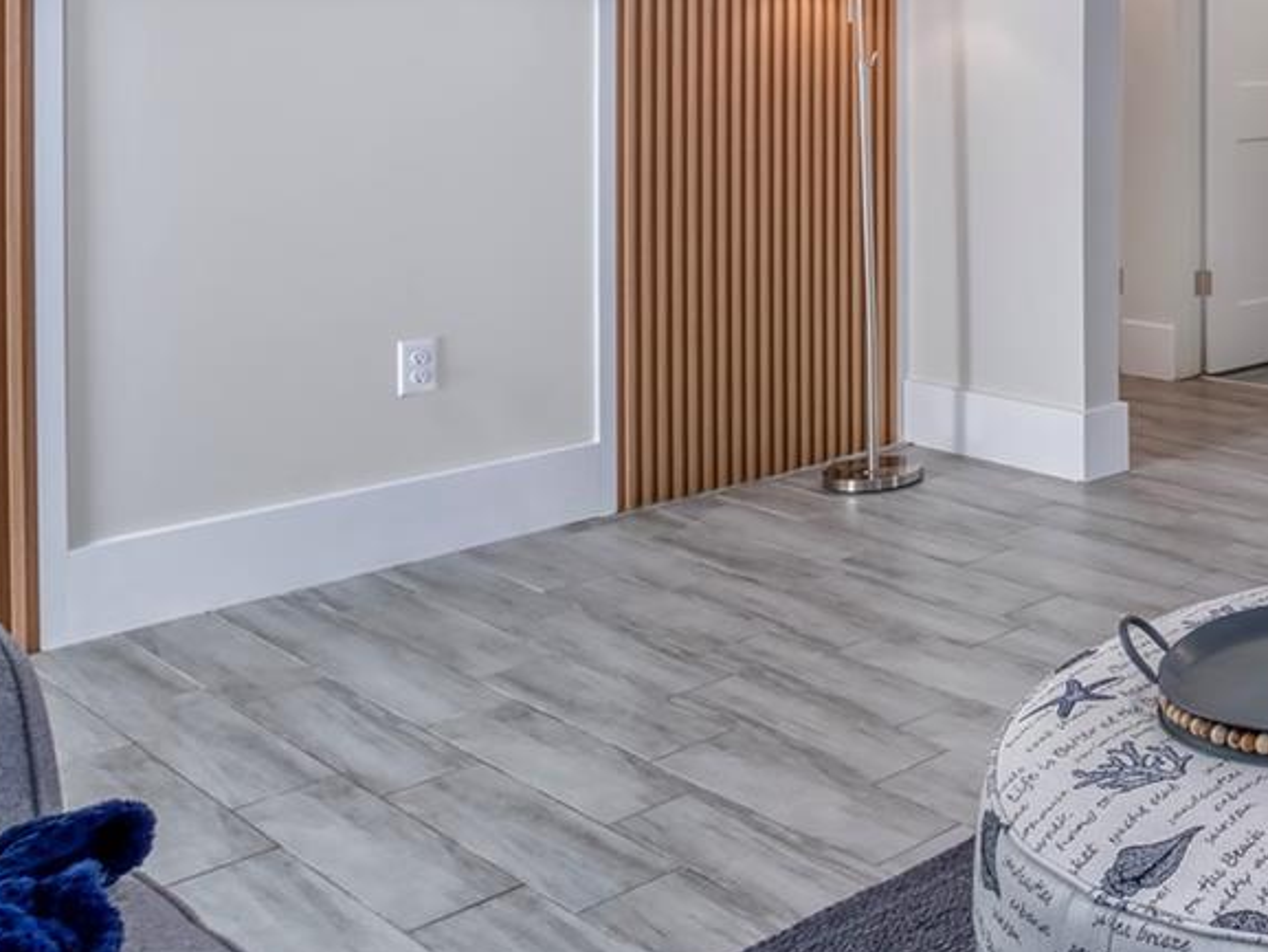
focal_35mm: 40
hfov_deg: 35.0
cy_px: 42
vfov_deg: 33.5
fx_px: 1466
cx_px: 1584
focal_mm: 10
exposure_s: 1/8
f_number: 8
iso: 100
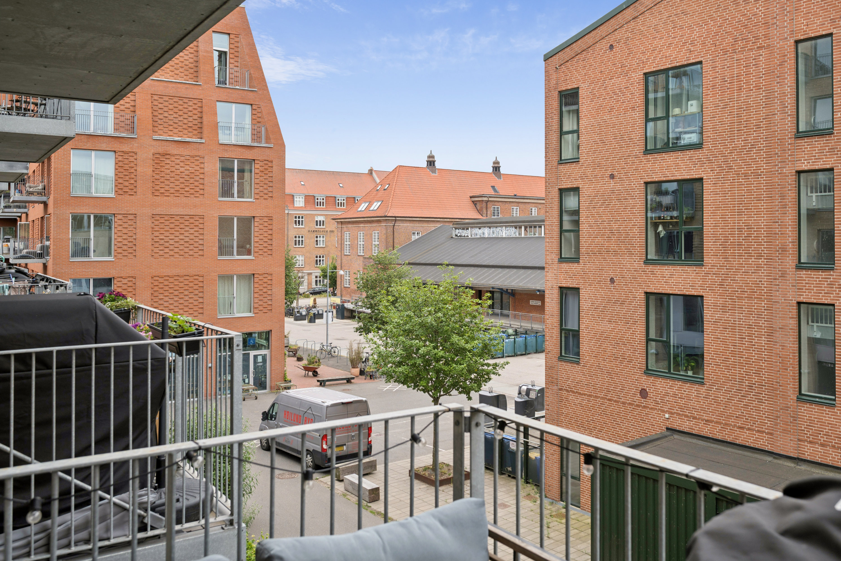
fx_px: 701
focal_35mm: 30
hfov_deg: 61.9
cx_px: 420
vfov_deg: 43.6
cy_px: 280
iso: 110
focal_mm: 30
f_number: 6.3
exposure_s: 1/80
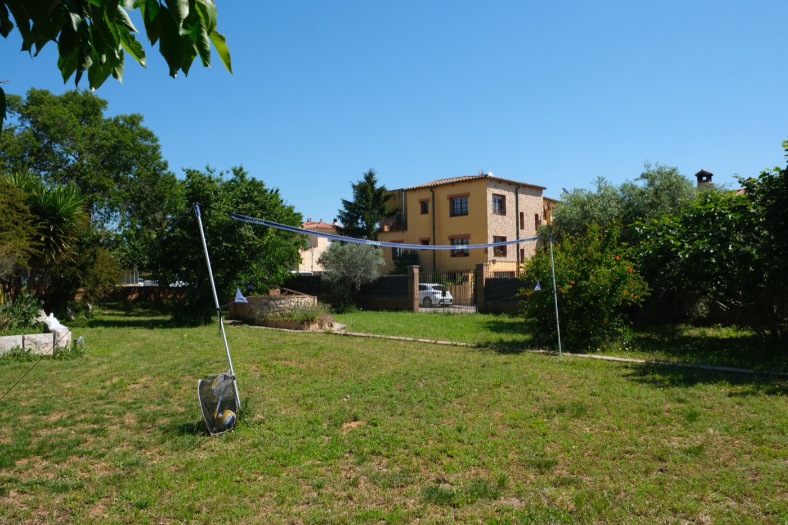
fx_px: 591
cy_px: 262
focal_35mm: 27
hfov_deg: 67.4
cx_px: 394
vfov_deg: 47.9
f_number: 7.1
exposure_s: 1/250
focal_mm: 18
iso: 125
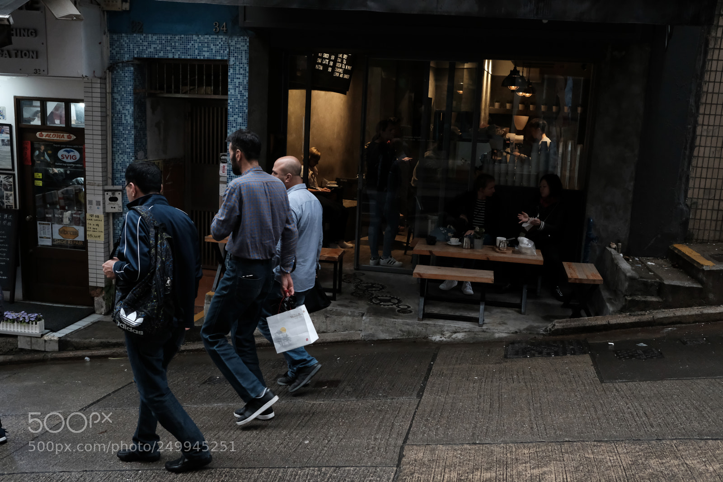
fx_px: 703
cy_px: 241
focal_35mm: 35
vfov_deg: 37.9
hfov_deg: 54.4
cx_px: 362
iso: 3200
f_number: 4
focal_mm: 23
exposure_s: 1/250
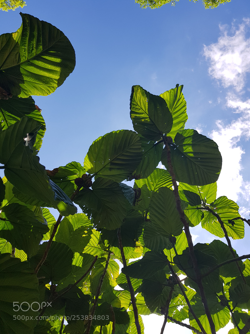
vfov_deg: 67.3
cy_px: 167
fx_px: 250
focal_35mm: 26
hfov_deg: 53.1
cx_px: 125
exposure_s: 1/1188
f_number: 1.7
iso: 40
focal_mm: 4.2
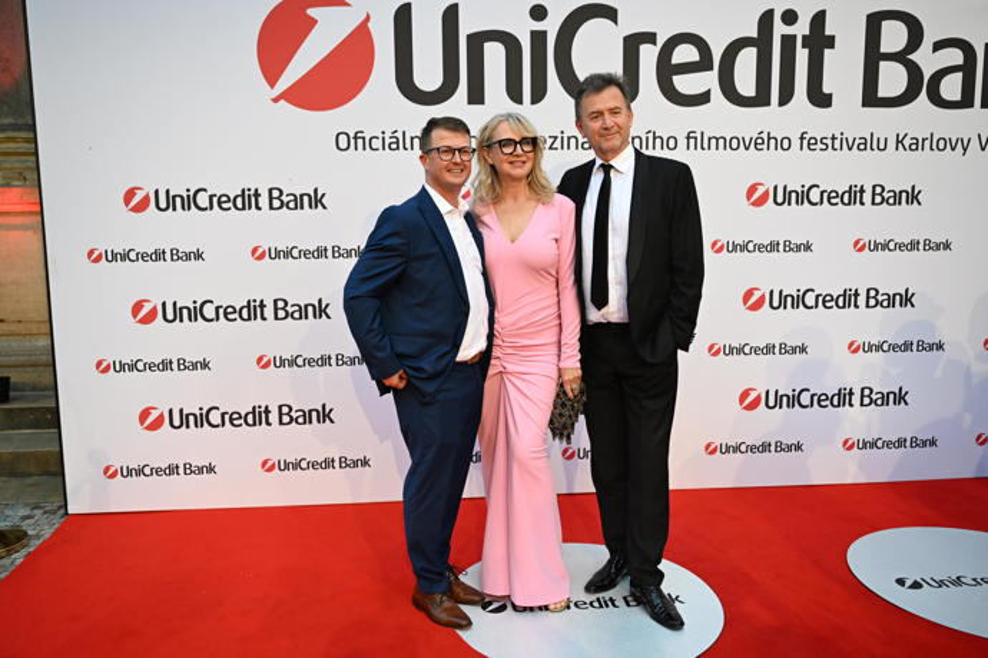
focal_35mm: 30
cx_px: 494
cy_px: 329
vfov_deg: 43.0
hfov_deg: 61.1
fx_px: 837
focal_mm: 30.5
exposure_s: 1/1000
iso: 2500
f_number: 3.5
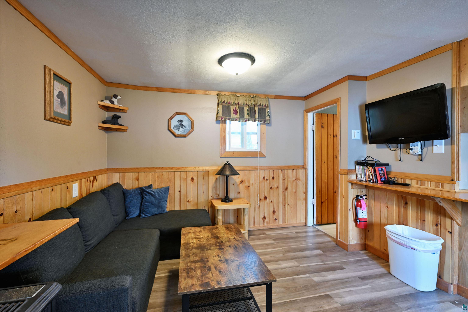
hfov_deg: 96.7
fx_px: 208
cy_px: 156
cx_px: 234
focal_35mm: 16
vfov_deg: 73.7
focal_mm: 16
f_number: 5.6
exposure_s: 1/10
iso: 400
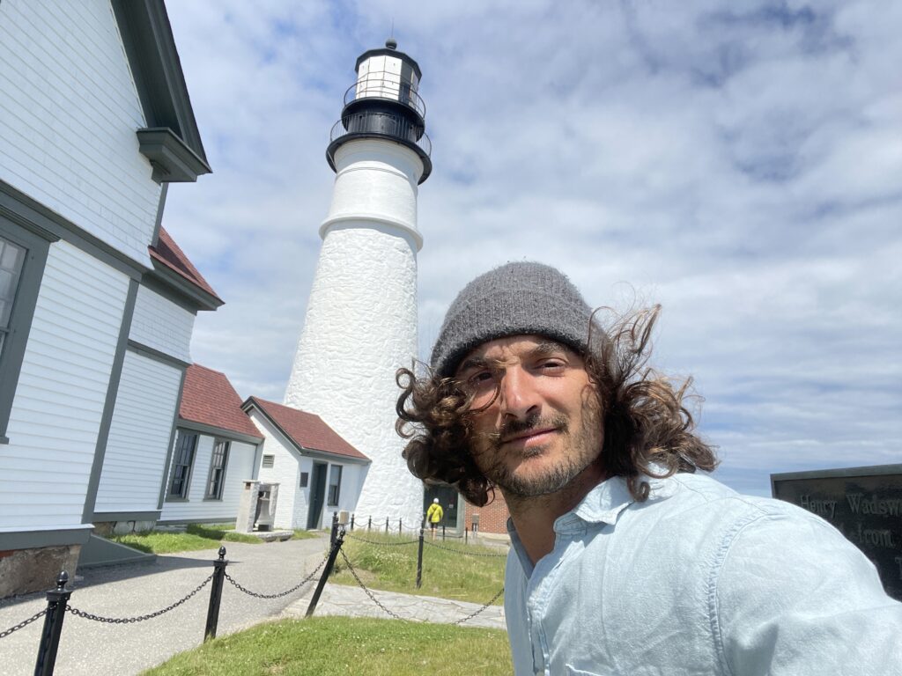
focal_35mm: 23
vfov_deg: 58.9
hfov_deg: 73.9
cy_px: 338
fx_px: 599
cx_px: 451
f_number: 2.2
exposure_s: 1/1383
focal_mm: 2.71
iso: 25
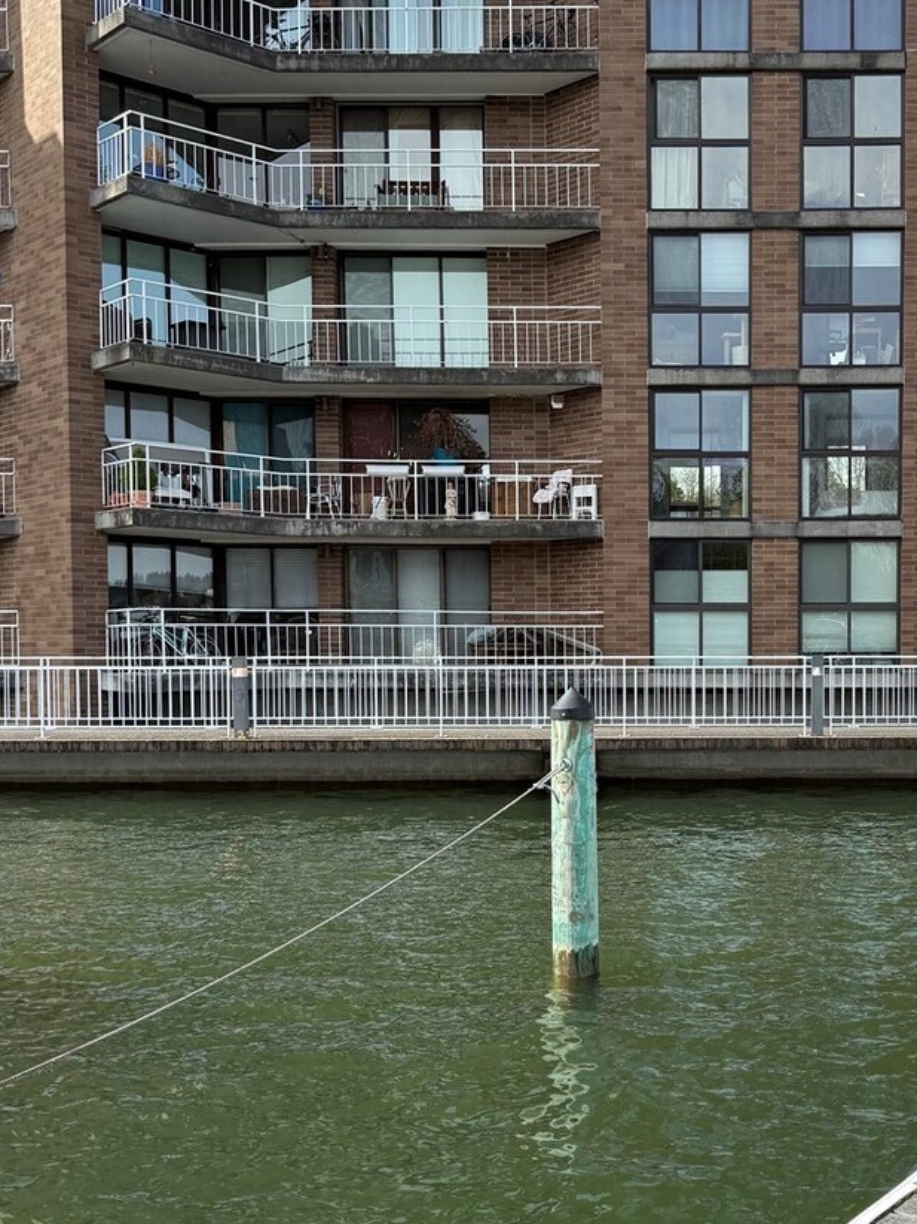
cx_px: 715
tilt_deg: -1.6
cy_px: 698
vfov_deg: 44.7
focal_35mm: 42
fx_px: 1484
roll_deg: -0.8
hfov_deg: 33.5
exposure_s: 1/2232
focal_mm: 6.76
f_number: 1.78
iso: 100
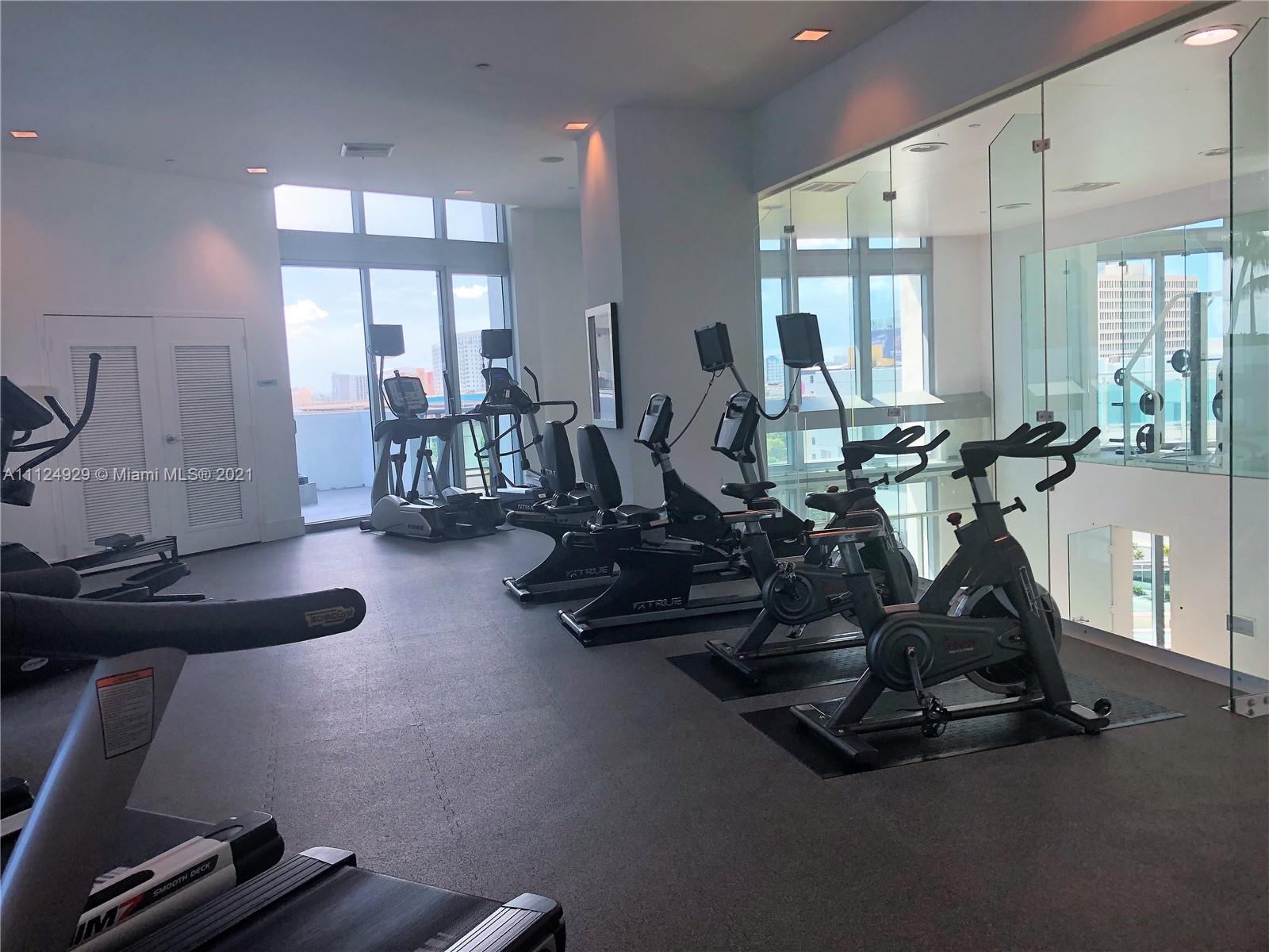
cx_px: 634
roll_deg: +2.6
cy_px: 476
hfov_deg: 63.4
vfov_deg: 49.7
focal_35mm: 28
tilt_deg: -3.2
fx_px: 1026
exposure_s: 1/248
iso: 20
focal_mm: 3.99
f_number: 1.8
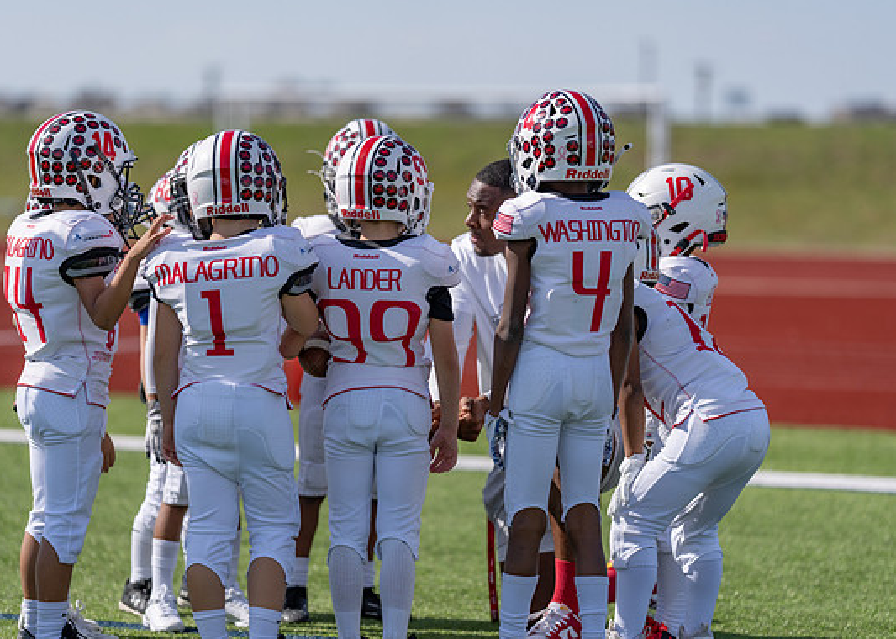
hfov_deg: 13.1
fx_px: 3916
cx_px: 412
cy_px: 314
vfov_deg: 9.3
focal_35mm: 154
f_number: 1.8
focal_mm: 135
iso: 100
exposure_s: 1/6400
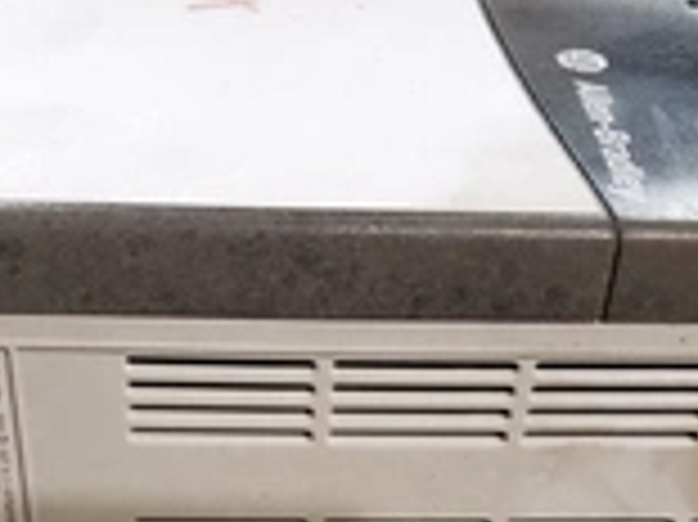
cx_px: 338
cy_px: 630
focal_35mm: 67
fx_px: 1350
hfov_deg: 29.0
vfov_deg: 20.5
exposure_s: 1/60
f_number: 1.5
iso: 250
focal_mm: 4.3
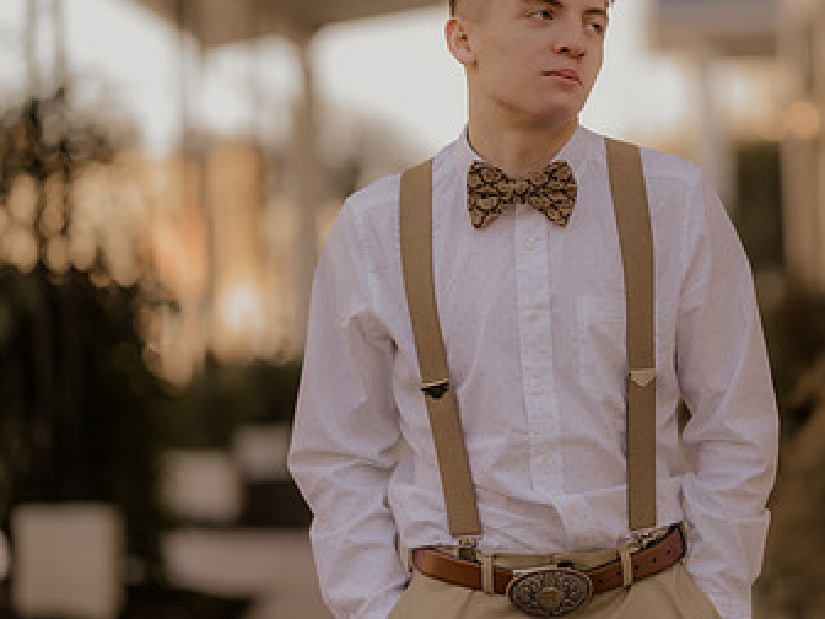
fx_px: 3360
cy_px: 298
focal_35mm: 141
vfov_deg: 10.5
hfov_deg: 14.0
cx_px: 491
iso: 200
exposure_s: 1/1250
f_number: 1.4
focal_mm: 85
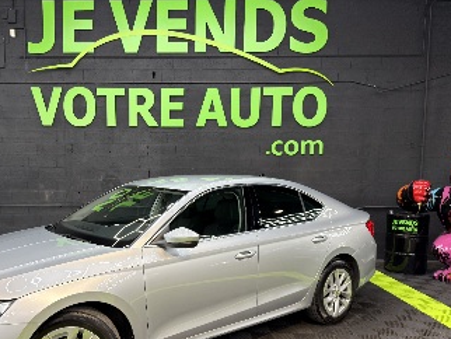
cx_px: 169
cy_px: 209
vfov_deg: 45.2
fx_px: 404
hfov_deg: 57.6
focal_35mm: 31
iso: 160
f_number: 1.78
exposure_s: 1/100
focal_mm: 6.76
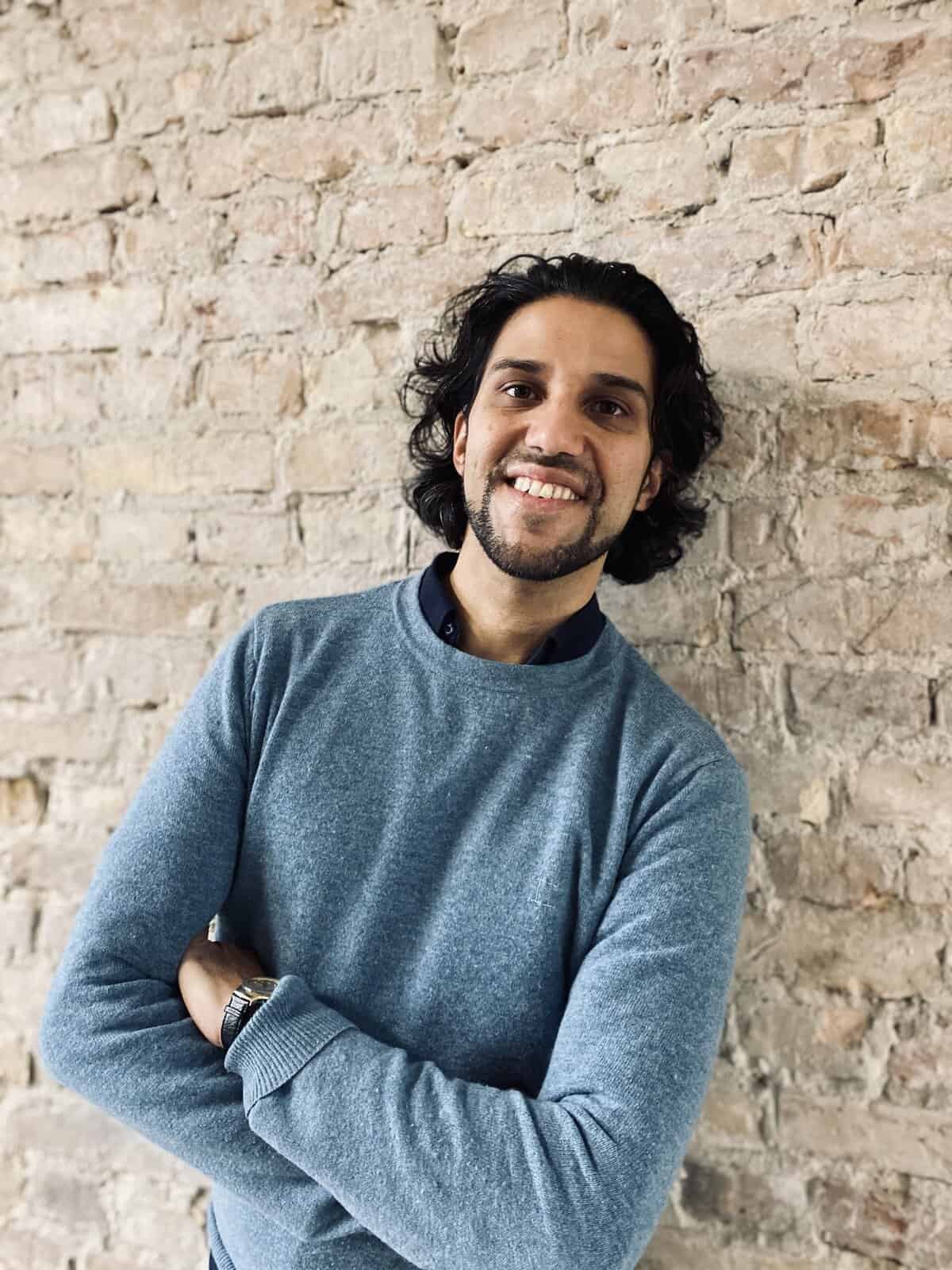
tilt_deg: -2.5
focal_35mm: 26
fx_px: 953
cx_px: 476
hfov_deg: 53.1
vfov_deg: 67.3
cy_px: 635
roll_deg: -0.1
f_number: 1.8
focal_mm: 4.25
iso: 500
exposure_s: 1/41
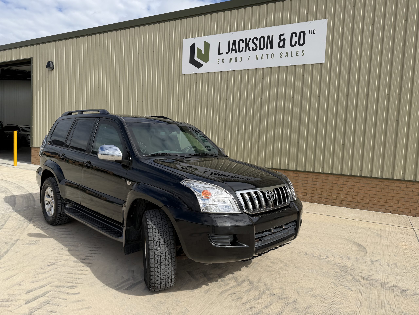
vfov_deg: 56.8
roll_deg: -2.3
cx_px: 210
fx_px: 291
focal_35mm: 24
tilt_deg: -4.6
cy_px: 158
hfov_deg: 71.6
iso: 80
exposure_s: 1/5319
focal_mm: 6.76
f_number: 1.78
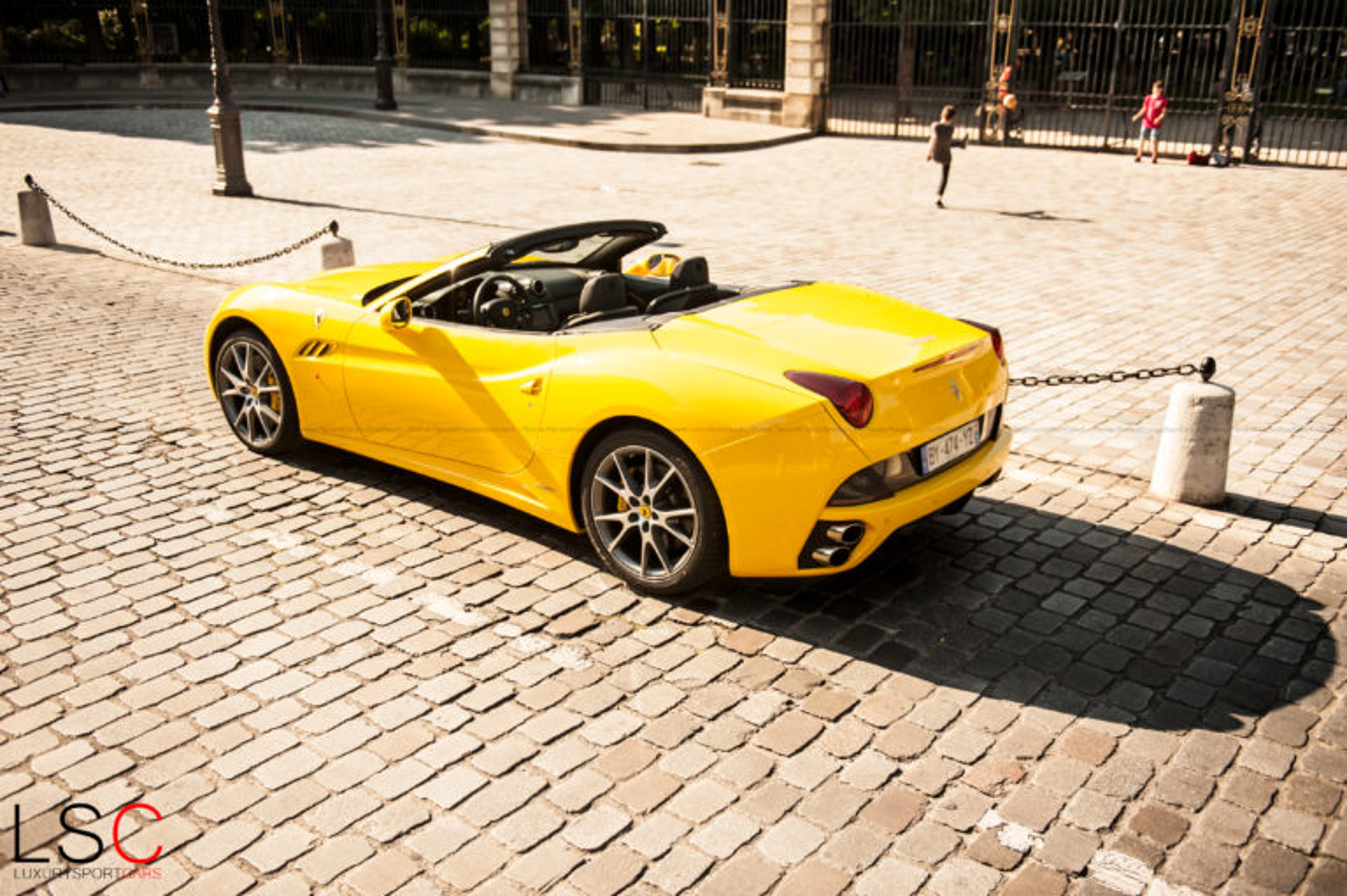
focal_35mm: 34
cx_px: 674
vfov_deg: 38.8
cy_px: 448
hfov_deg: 55.8
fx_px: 1271
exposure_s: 1/8000
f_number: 2.8
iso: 800
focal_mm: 34
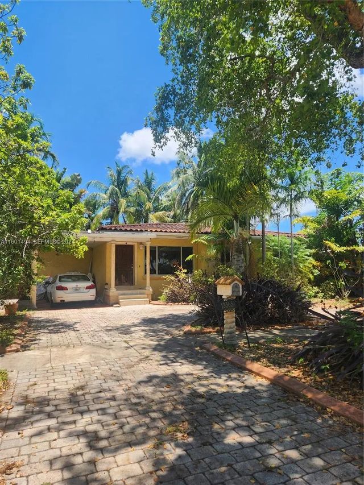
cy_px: 242
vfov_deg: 73.9
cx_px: 182
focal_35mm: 23
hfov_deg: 58.9
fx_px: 322
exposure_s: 1/880
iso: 20
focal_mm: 5.4
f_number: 1.8
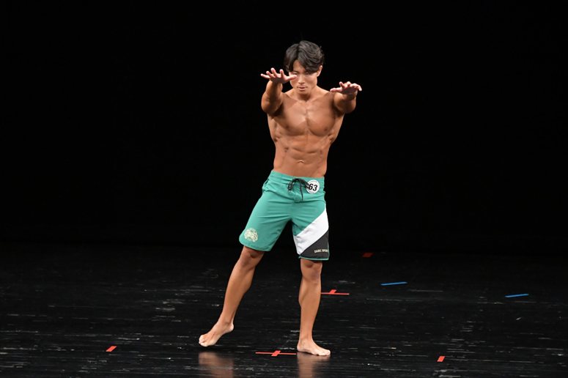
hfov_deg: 7.2
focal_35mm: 285
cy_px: 189
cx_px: 284
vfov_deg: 4.8
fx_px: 4495
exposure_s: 1/400
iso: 3200
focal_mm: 190
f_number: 5.6
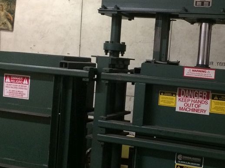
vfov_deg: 26.1
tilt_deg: -3.9
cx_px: 169
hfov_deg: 33.7
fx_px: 364
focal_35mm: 56
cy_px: 85
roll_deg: -2.6
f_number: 2.2
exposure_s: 1/15
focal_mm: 4.15
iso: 250
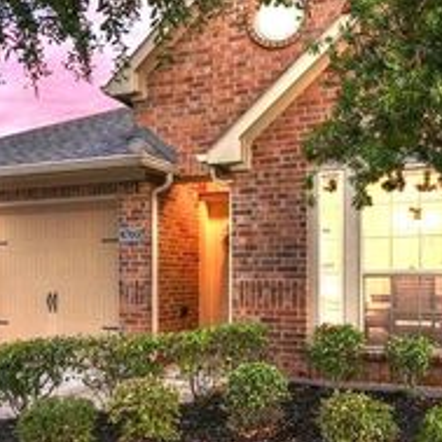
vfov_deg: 45.7
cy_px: 272
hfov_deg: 46.0
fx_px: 520
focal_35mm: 36
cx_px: 225
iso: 160
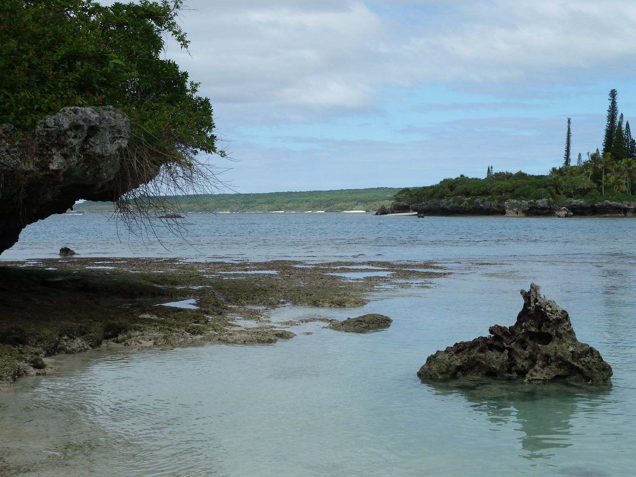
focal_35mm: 55
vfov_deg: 26.6
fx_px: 1011
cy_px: 238
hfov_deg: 34.9
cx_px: 318
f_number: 5
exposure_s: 1/500
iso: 80
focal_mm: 9.1
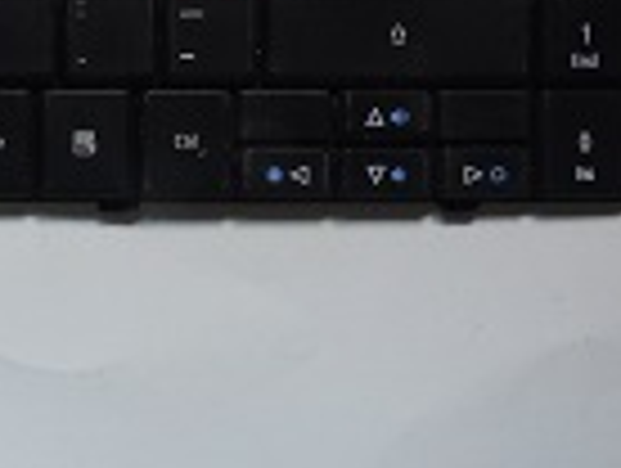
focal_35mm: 84
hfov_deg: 22.1
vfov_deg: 16.8
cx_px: -40
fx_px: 1510
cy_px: -117
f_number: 5.7
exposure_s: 1/20
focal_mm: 5.2
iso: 200
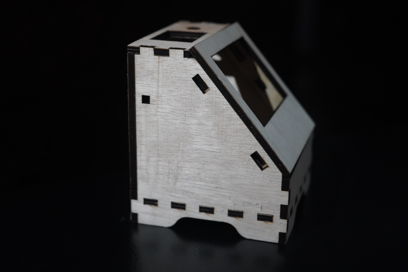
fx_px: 567
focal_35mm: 50
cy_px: 136
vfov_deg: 27.0
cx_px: 204
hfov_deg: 39.6
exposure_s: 1/60
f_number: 4
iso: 10000
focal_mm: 50
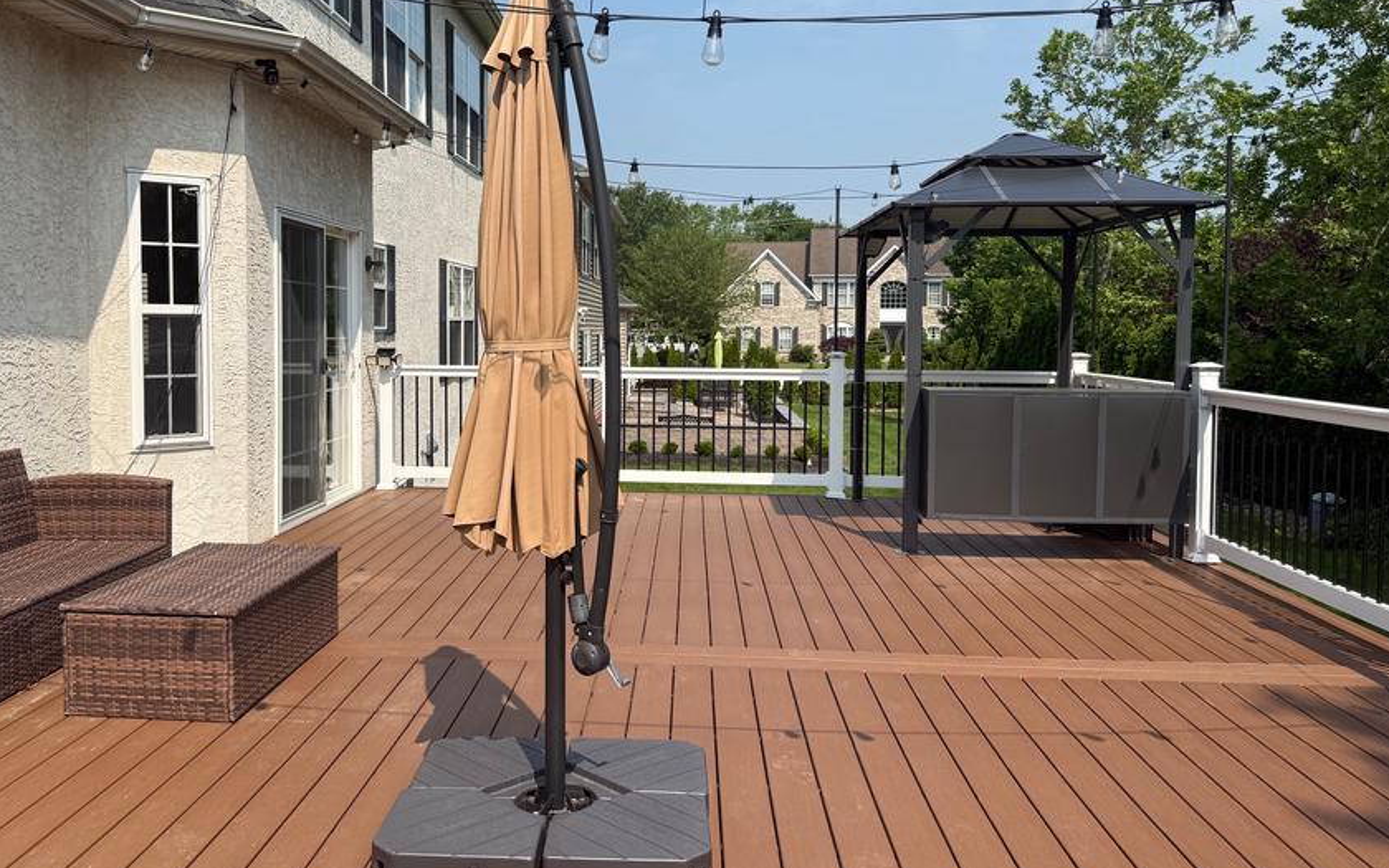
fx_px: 1173
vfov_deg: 40.5
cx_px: 594
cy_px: 377
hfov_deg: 61.0
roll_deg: -1.3
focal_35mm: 31
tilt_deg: -3.0
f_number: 1.78
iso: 80
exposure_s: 1/5319
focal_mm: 6.76
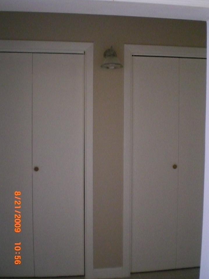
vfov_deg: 47.9
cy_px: 138
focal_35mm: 39
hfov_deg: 36.8
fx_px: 314
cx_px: 103
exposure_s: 1/80
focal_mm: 6.3
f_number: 3.1
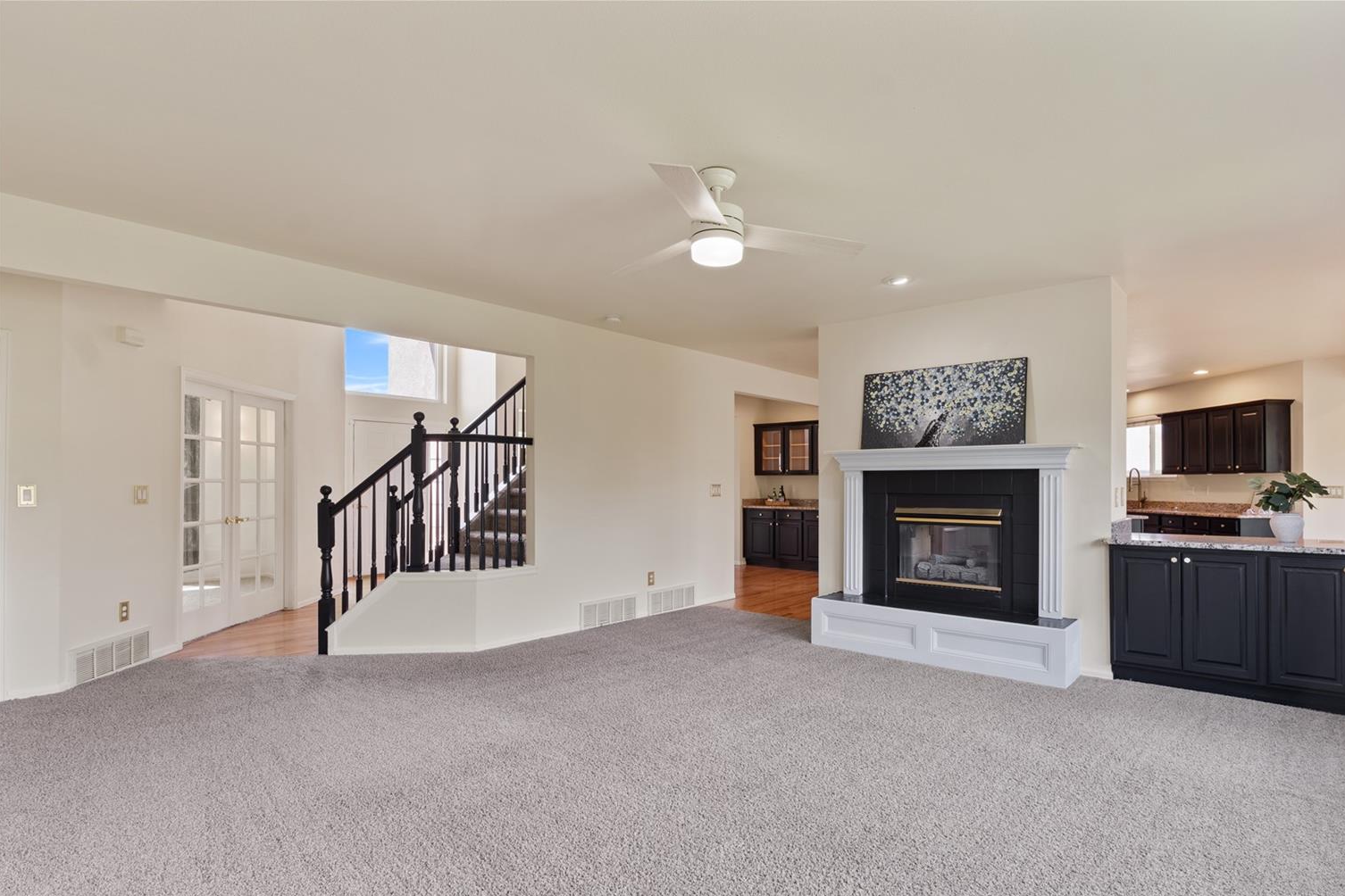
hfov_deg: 90.4
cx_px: 713
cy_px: 475
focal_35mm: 18
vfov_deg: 67.8
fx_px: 667
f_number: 9
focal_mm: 11.2
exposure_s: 1/1.67
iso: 125
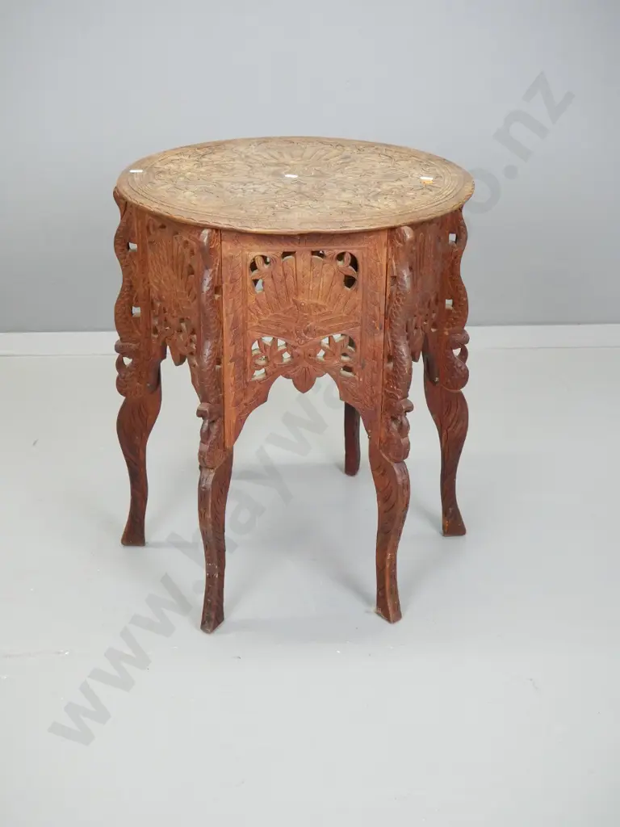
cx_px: 310
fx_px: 1194
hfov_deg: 29.1
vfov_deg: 38.2
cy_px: 414
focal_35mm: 50
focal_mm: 25
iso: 3200
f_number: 5.6
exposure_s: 1/60
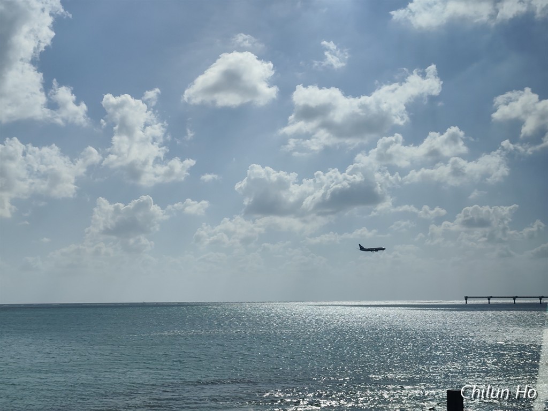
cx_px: 274
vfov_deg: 31.5
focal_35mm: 46
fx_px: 728
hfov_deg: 41.2
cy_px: 206
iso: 50
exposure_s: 1/271
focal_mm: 6.07
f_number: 1.7
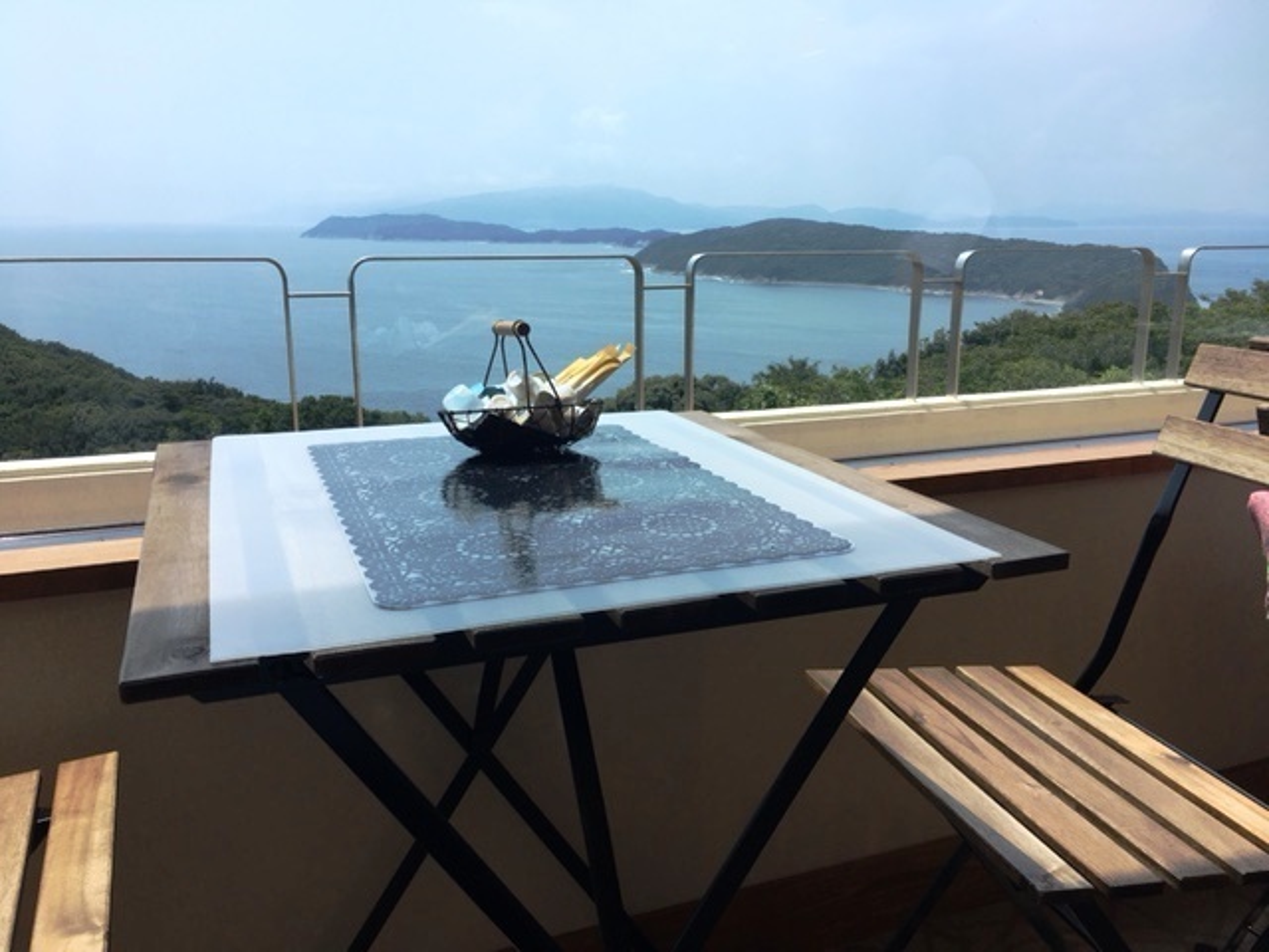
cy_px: 476
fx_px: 1063
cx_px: 634
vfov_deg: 48.2
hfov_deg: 61.7
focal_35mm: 29
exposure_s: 1/874
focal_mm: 4.15
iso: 25
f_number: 2.2
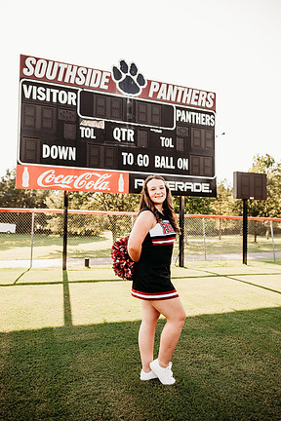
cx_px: 136
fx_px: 293
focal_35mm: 25
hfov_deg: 51.3
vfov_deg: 71.5
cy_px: 210
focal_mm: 24
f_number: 2.8
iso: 200
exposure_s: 1/640
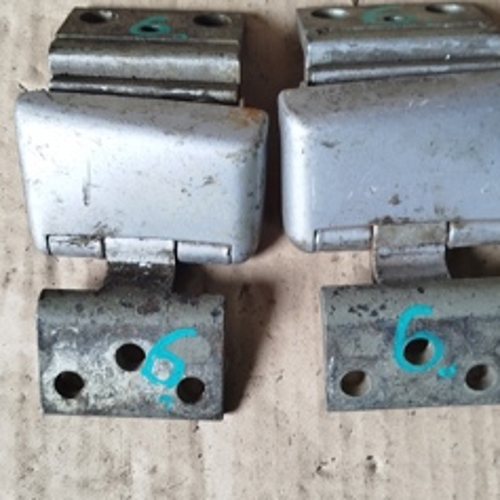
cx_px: 238
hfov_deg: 39.2
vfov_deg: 39.2
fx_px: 703
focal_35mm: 43
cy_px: 253
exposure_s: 1/33
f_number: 1.7
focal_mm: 5.31
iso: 250
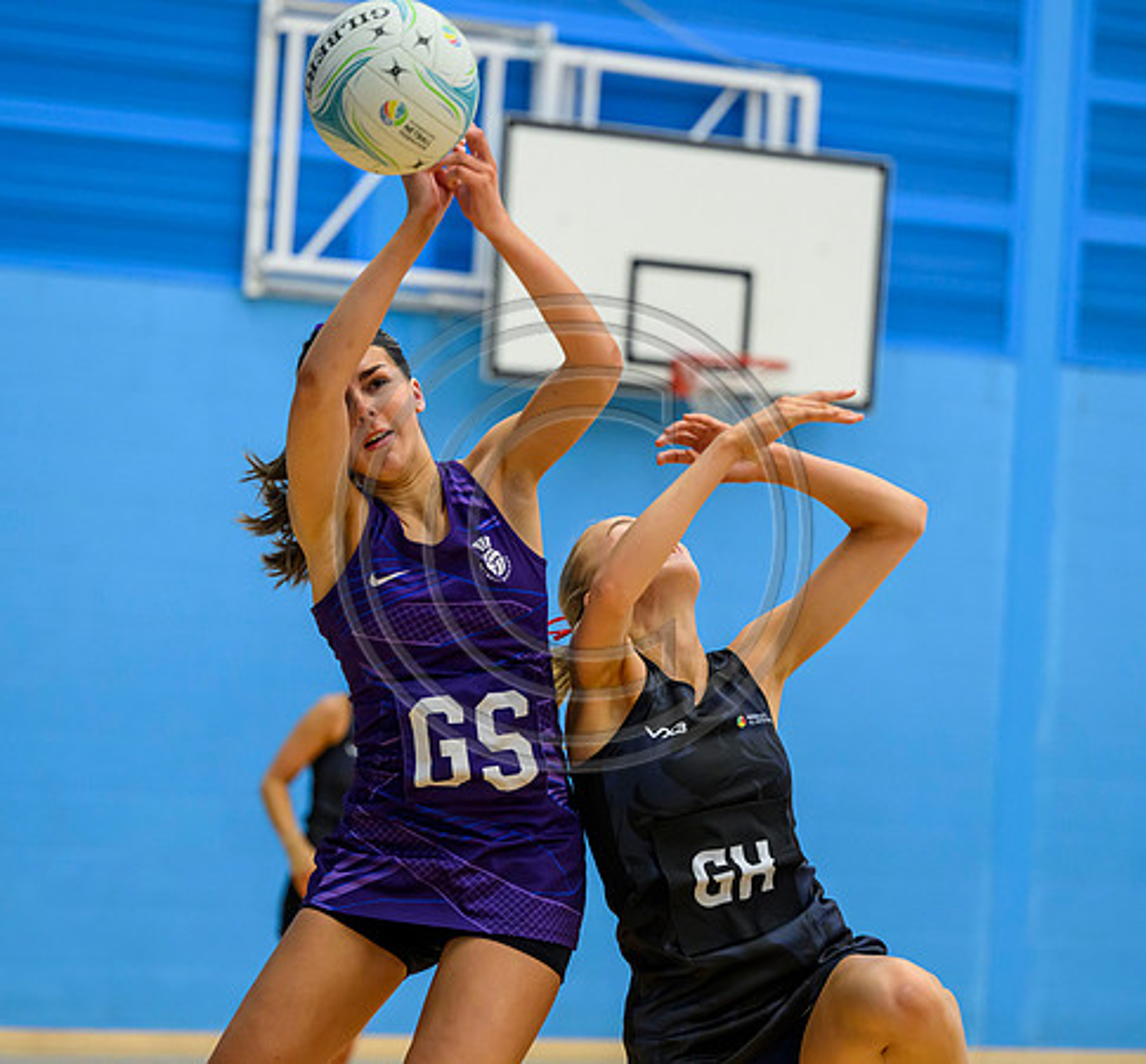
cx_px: 502
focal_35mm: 125
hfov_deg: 14.5
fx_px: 4517
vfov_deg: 13.4
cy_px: 532
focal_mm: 102
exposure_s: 1/800
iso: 4000
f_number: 2.8
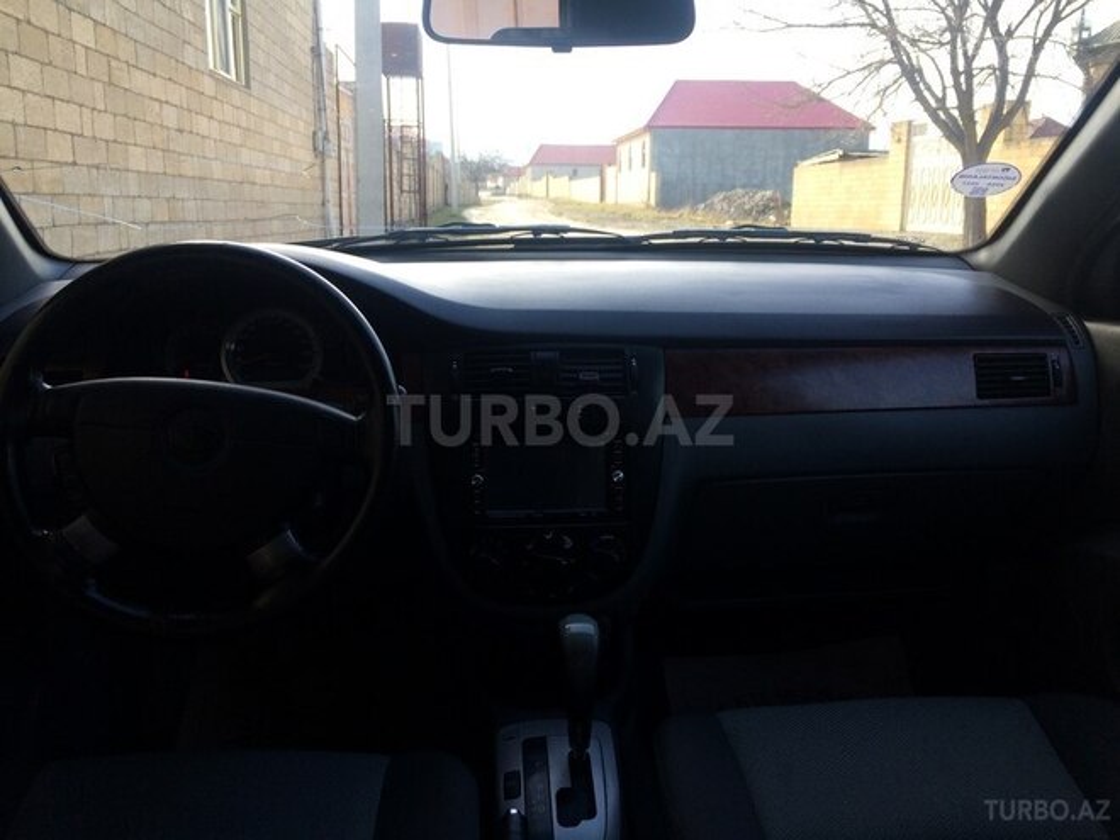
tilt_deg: -13.6
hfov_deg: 61.7
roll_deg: -0.8
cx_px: 560
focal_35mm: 29
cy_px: 420
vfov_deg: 48.2
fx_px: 938
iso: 32
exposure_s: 1/238
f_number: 2.2
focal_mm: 4.15
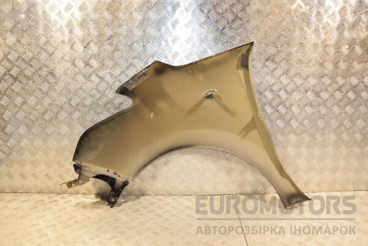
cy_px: 123
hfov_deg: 67.4
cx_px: 184
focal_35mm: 27
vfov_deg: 47.9
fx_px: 276
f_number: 5.6
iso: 800
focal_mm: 18
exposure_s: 1/200
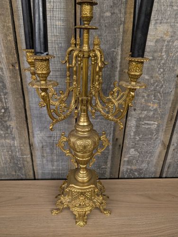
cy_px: 118
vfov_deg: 71.5
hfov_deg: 56.9
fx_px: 164
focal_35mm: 24
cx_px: 89
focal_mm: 6.9
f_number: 1.68
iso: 279
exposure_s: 1/24
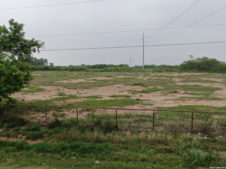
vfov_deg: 42.9
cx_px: 113
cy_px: 84
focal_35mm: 33
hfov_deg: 55.4
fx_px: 215
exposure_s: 1/400
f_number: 3.2
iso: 110
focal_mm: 5.57
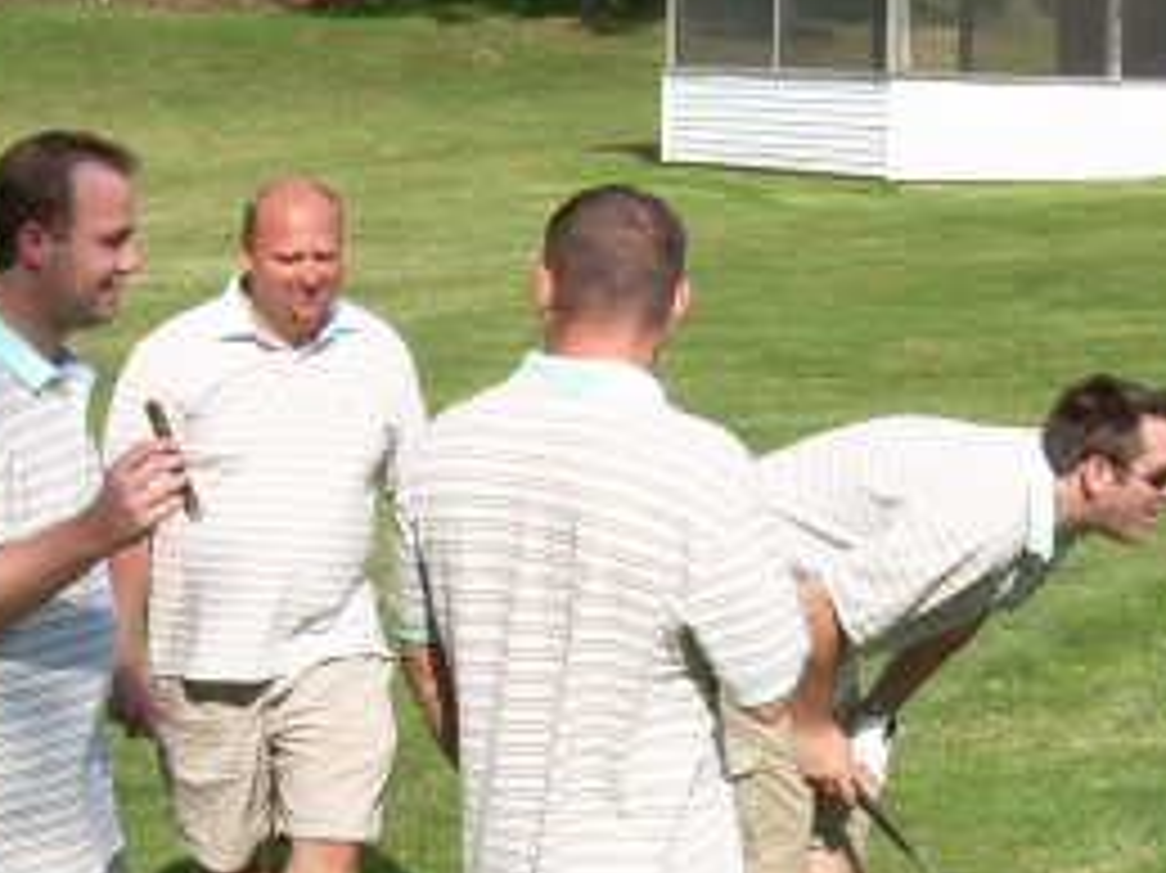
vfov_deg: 15.7
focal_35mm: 94
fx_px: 3165
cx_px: 725
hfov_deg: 20.8
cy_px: 558
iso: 50
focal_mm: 6.3
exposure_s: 1/354
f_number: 4.6
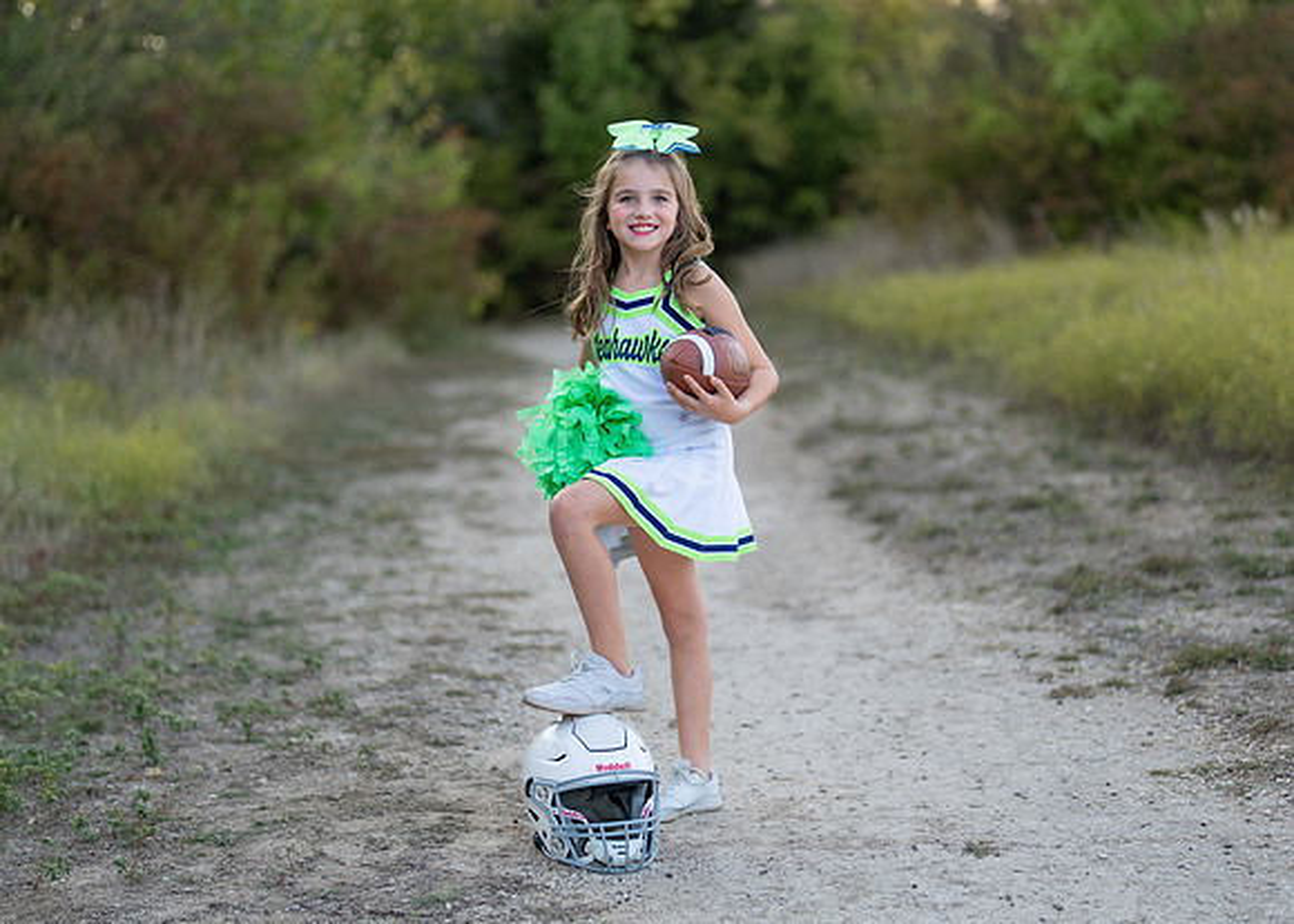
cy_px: 444
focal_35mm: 66
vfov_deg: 21.5
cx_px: 661
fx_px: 2428
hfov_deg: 29.8
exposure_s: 1/1000
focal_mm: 50
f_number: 1.2
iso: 100
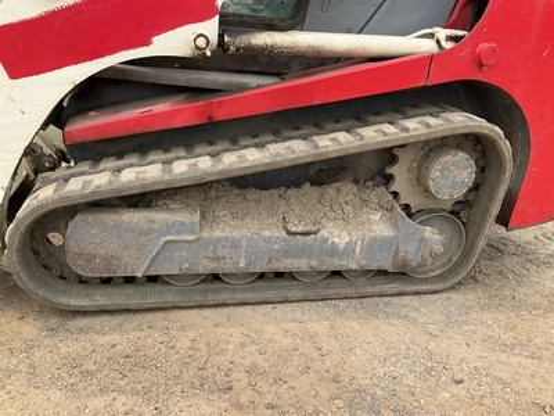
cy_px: 208
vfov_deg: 48.2
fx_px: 464
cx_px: 277
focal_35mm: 29
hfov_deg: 61.7
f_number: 1.8
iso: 25
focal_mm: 3
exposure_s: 1/739
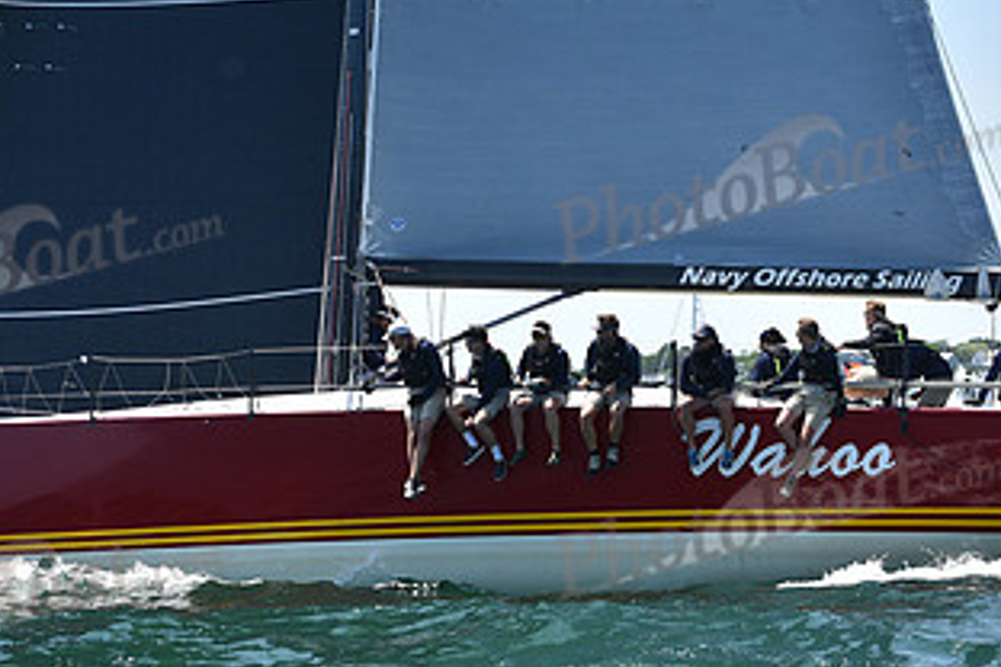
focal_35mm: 130
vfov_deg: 10.5
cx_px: 391
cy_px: 393
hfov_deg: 15.8
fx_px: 3614
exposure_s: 1/1000
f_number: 5.6
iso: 250
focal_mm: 70
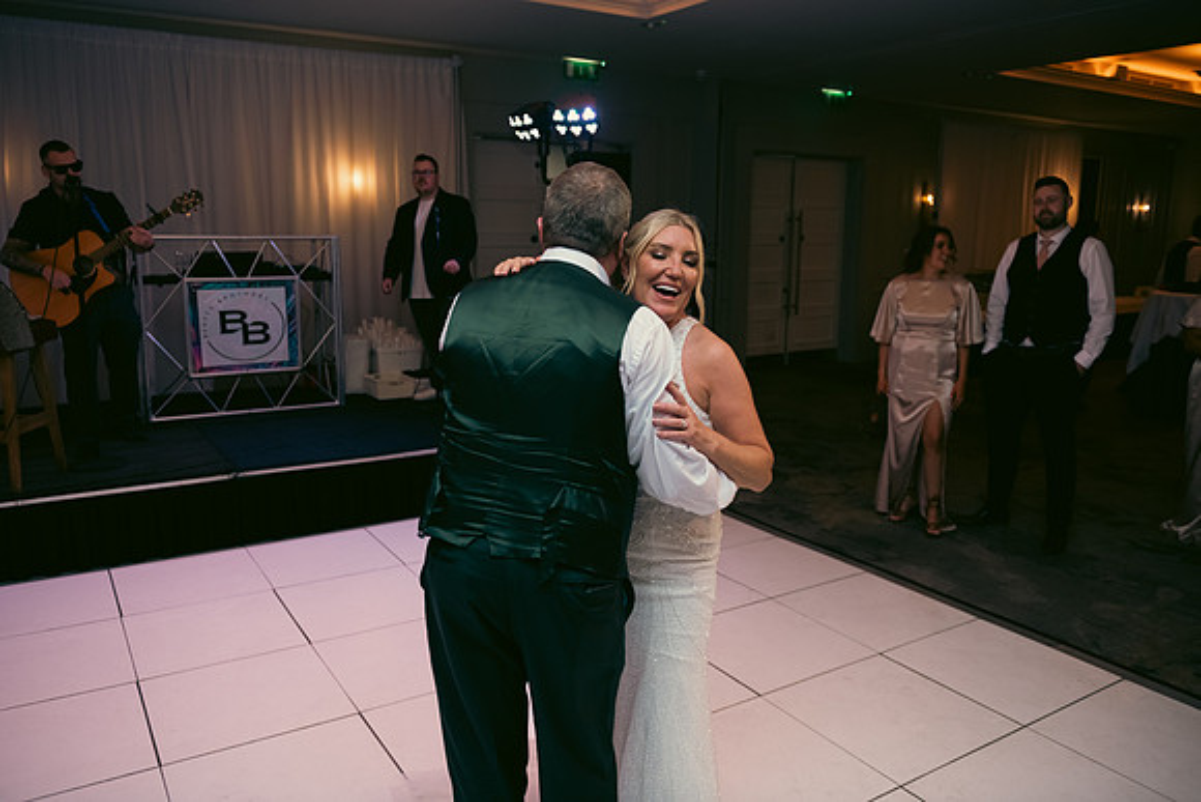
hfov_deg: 65.5
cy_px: 401
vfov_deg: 46.4
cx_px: 600
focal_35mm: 28
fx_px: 934
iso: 800
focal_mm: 28
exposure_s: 1/160
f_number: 3.5
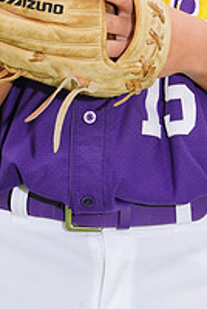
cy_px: -130
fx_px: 6068
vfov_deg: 2.9
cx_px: 123
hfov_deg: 2.0
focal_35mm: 706
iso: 200
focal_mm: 244
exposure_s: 1/250
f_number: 9
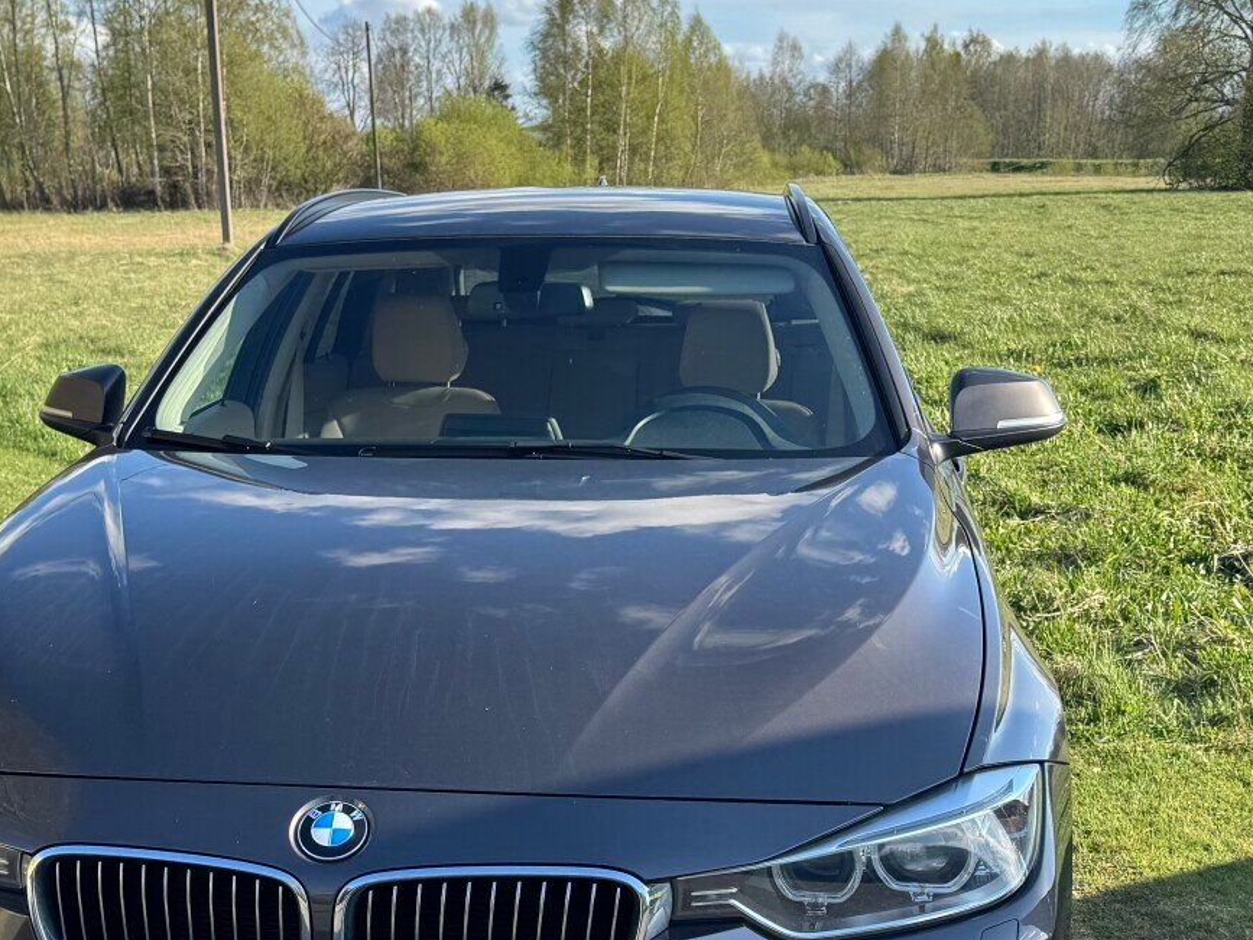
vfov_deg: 26.9
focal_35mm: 54
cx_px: 436
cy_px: 617
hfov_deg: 35.3
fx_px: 1954
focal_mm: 6.76
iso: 80
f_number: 1.78
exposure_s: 1/1721
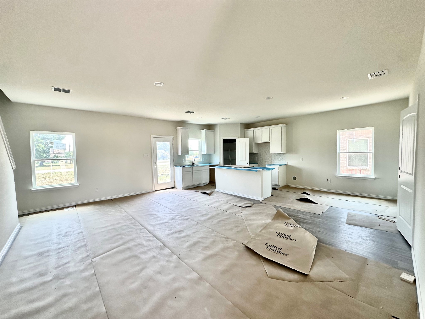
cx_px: 212
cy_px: 160
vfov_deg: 85.7
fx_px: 172
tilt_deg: -1.9
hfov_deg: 102.1
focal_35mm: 14
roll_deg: +1.1
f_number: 2.2
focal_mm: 2.22
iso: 80
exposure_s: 1/99
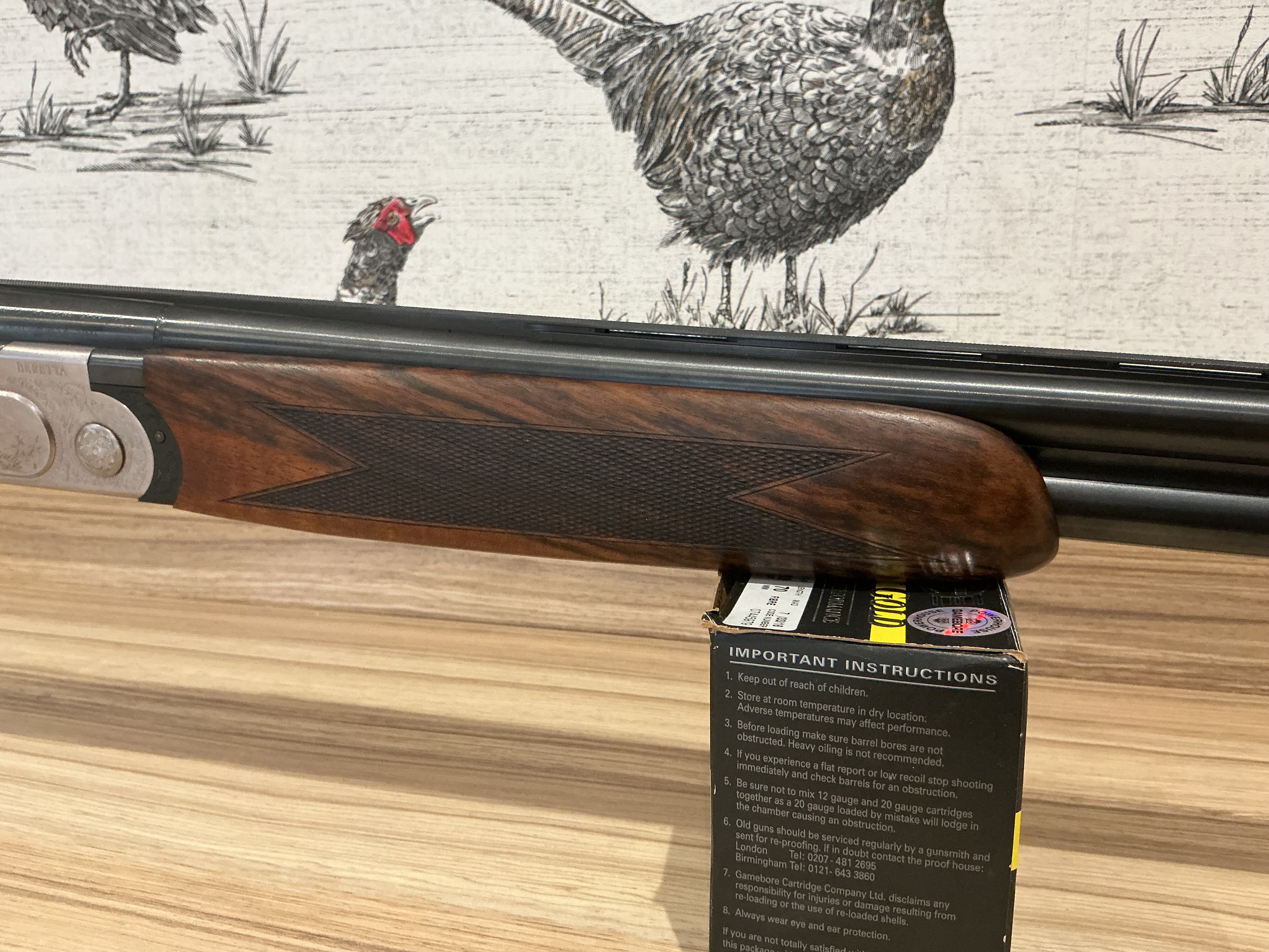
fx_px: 1063
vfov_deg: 48.2
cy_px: 476
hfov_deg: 61.7
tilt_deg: -12.2
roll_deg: +0.3
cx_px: 634
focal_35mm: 29
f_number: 1.8
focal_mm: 3
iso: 250
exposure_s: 1/60
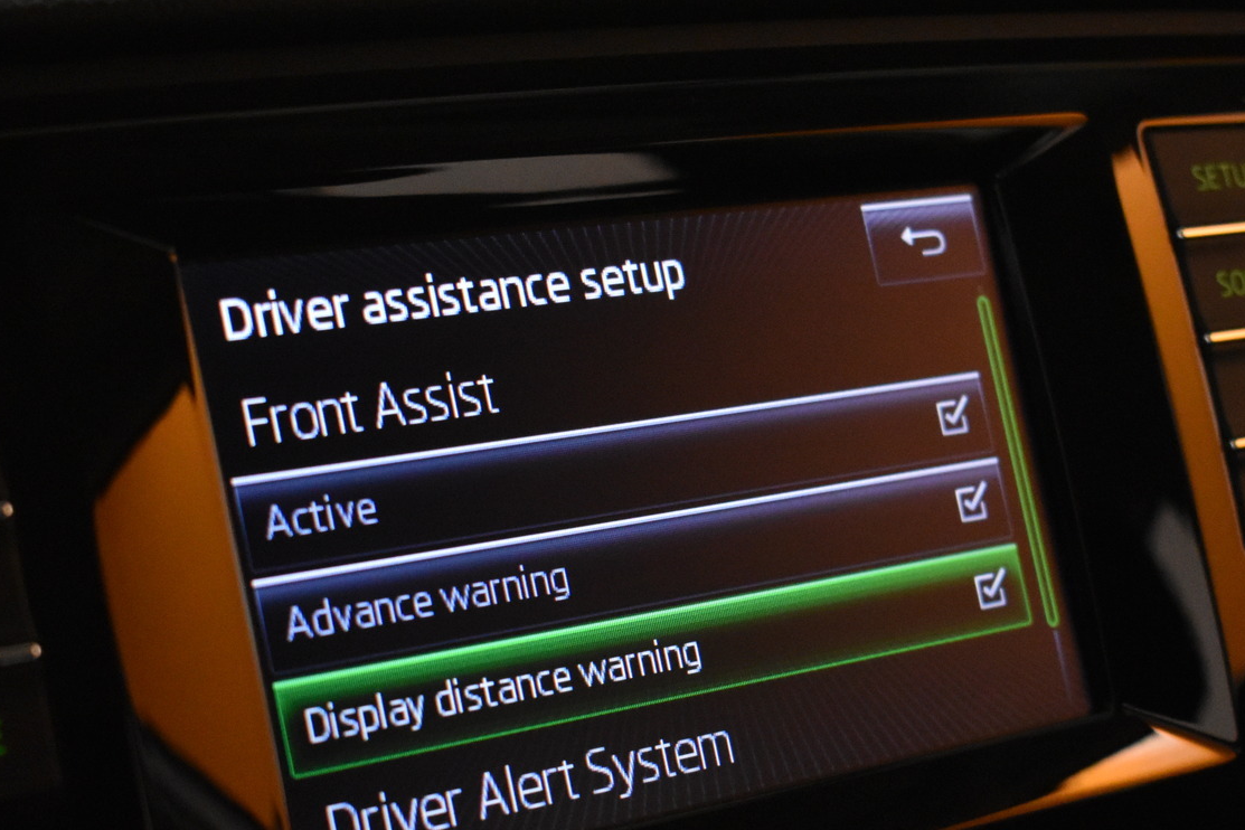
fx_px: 2870
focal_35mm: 83
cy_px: 503
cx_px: 607
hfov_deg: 24.5
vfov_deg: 16.4
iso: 4000
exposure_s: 1/60
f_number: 4.8
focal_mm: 38
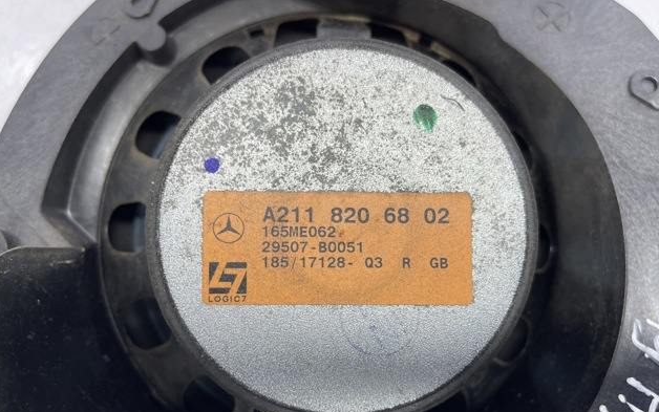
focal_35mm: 27
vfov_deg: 45.9
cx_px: 332
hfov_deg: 68.4
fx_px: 485
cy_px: 234
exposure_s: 1/189
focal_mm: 5.1
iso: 32
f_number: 1.6
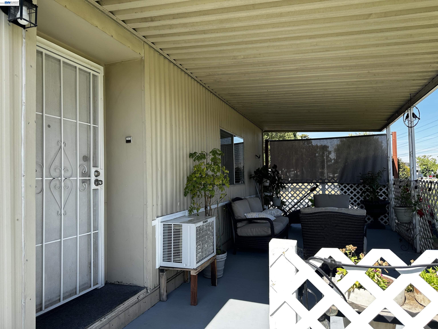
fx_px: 304
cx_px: 219
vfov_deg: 56.8
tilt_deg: +1.9
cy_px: 164
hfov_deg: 71.6
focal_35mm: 24
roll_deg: -0.4
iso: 80
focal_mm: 6.86
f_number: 1.78
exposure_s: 1/1040
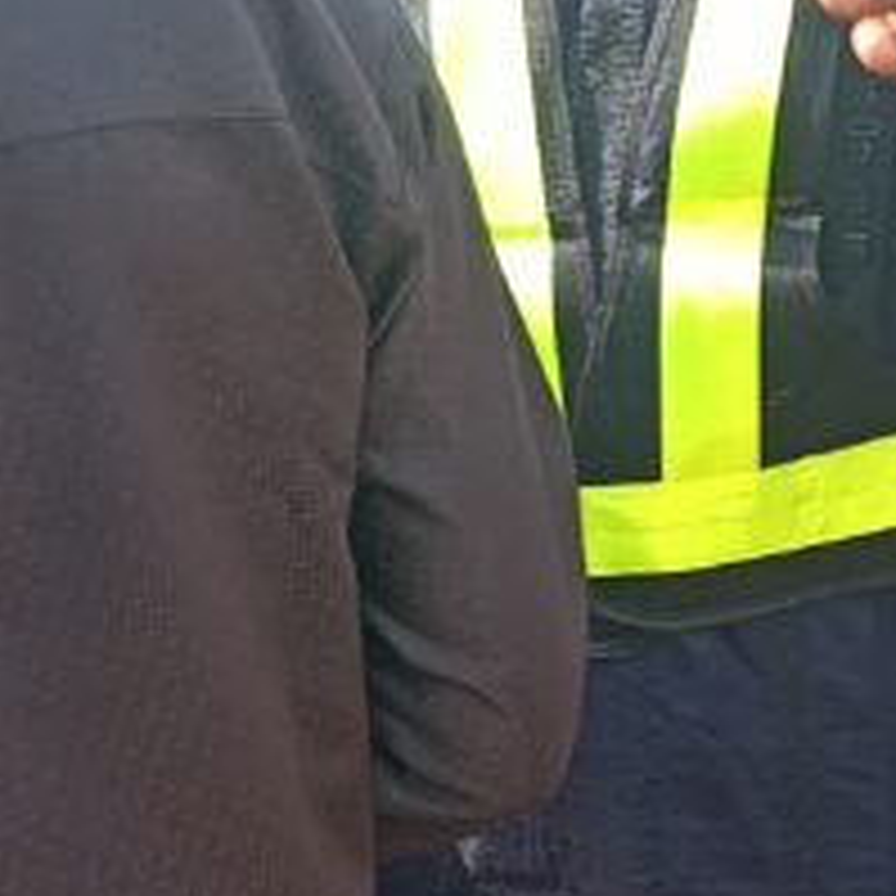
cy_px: 446
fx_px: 3192
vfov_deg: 16.0
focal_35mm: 109
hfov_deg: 15.9
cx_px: 628
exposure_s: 1/100
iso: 121
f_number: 1.8
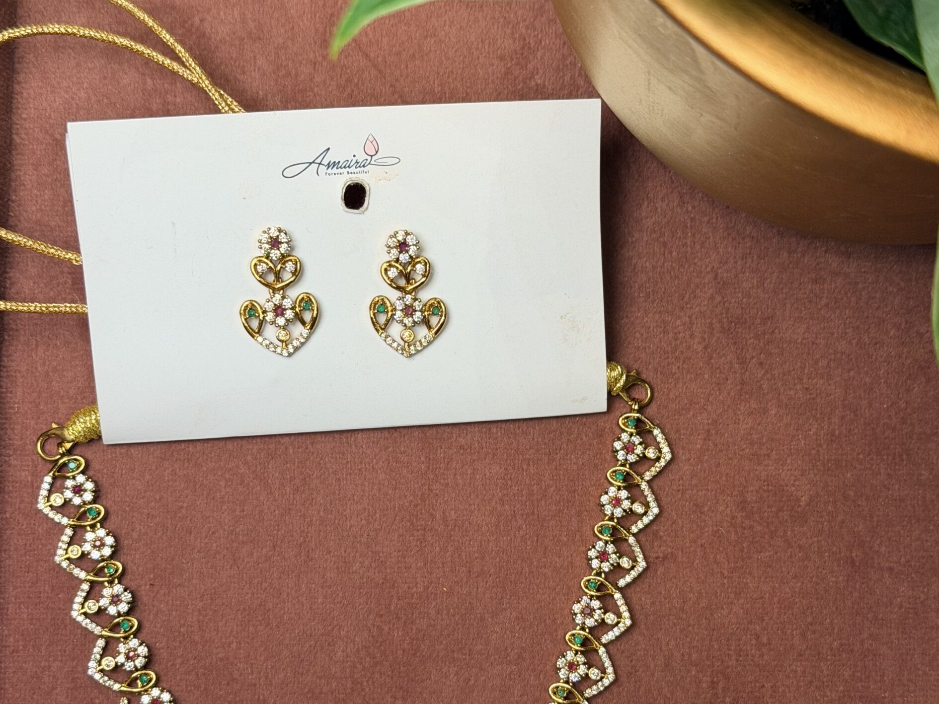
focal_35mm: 65
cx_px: 473
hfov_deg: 29.8
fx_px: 1763
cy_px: 494
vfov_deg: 22.5
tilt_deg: -83.4
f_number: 1.78
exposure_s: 1/120
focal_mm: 6.76
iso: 50
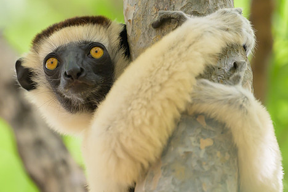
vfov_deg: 1.5
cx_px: 83
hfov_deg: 2.3
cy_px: 58
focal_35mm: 892
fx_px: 7135
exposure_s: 1/1250
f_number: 4
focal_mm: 560
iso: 1600
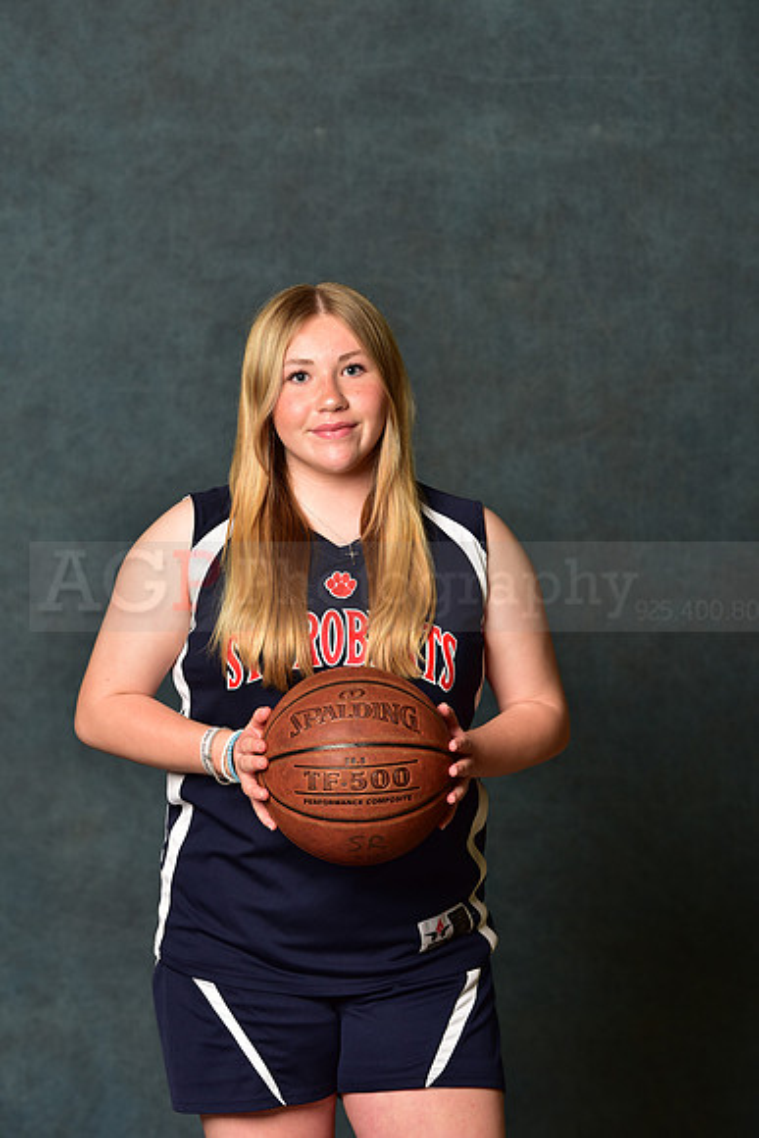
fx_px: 3666
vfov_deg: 17.6
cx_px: 380
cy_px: 569
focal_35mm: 116
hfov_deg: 11.8
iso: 200
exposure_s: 1/200
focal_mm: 116
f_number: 4.5
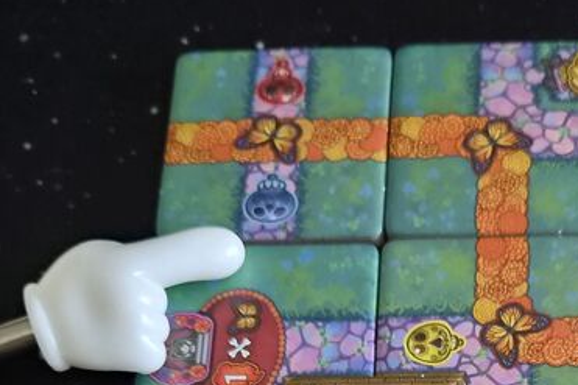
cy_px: 566
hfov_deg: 29.5
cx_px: 499
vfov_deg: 18.4
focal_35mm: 66
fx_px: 1059
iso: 1600
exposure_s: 1/50
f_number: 1.8
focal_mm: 5.4
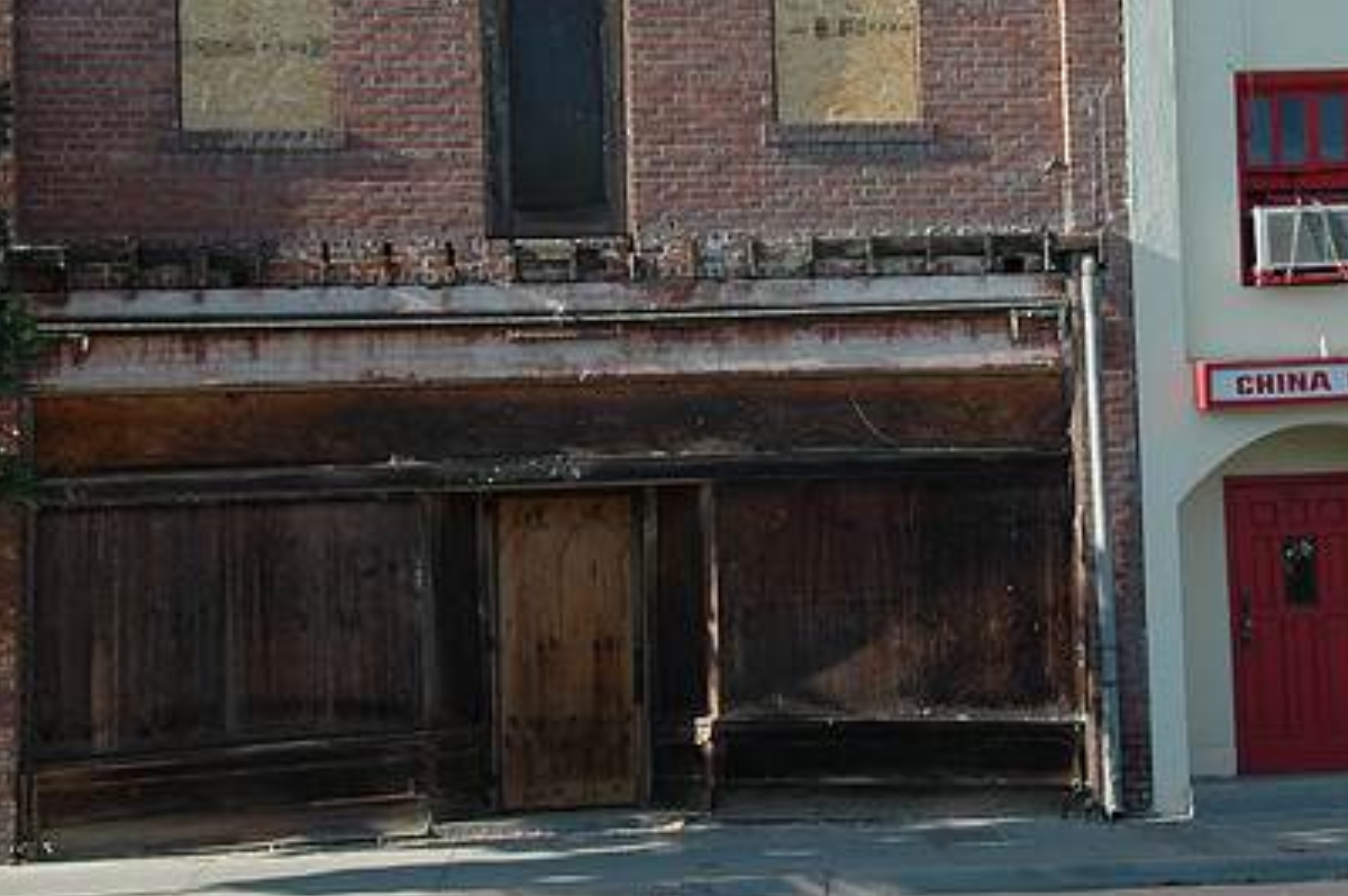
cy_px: 320
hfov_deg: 27.3
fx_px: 2769
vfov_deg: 18.4
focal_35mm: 74
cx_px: 853
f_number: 8
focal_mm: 34
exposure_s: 1/250
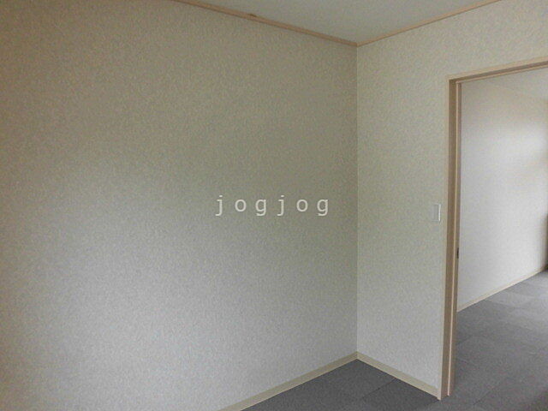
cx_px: 274
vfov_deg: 56.8
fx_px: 380
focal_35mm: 24
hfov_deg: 71.6
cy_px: 206
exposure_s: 1/80
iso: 125
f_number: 3.1
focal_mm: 4.3
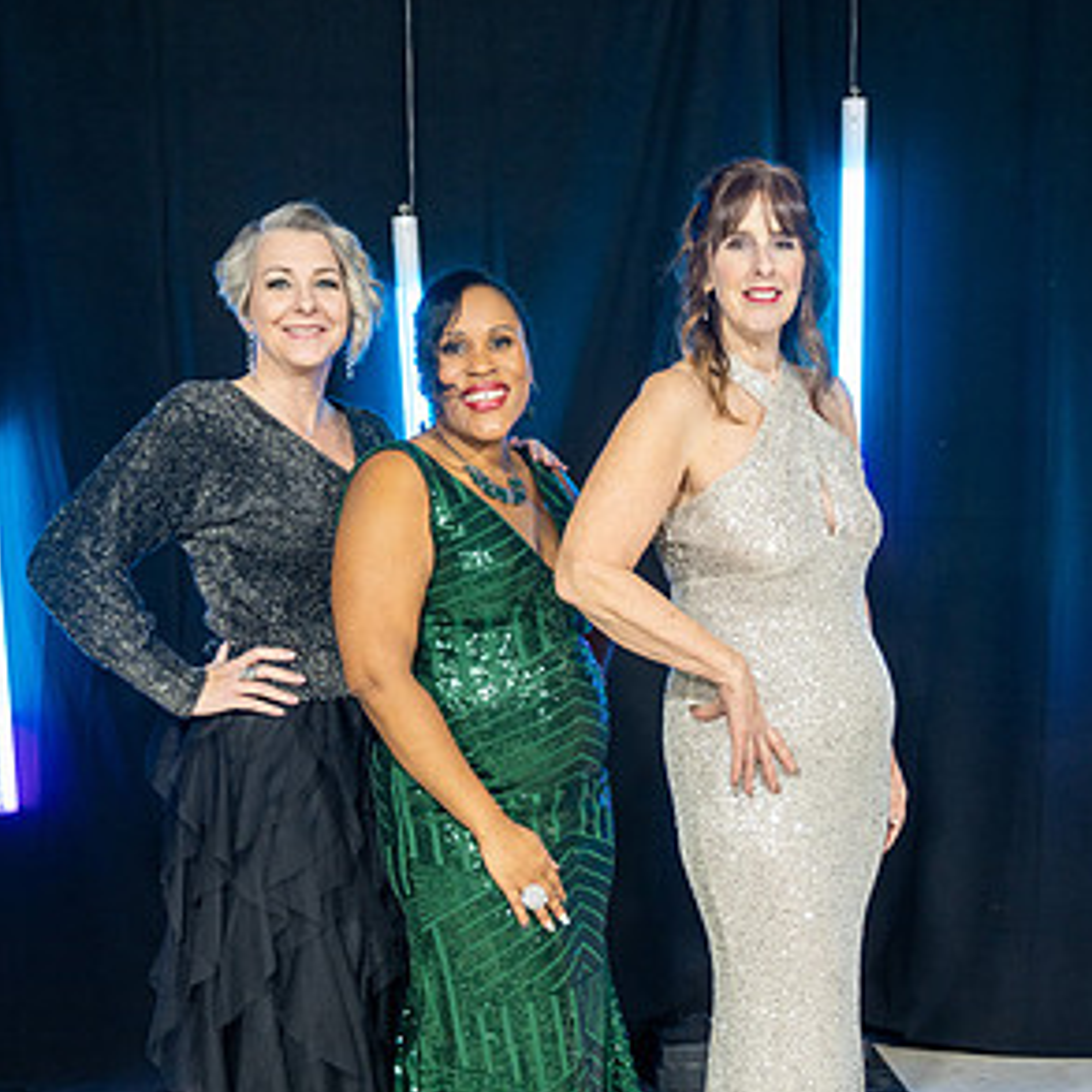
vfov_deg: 28.3
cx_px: 555
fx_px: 2141
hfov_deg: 28.6
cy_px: 768
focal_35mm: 60
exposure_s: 1/80
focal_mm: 46
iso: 1600
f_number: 4
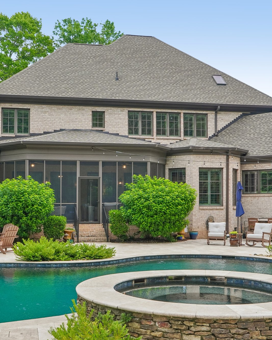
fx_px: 433
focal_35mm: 43
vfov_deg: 42.9
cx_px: 102
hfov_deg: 34.7
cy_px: 167
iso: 200
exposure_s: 1/30
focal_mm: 20
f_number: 8
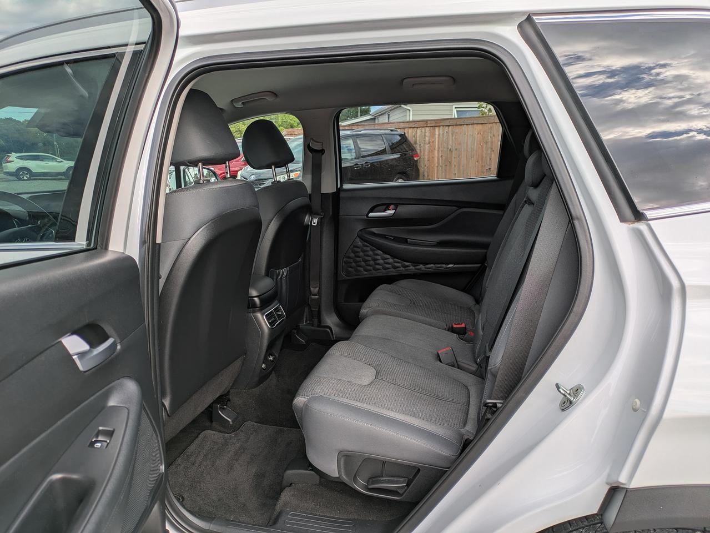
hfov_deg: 69.4
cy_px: 266
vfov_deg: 54.9
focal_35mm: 25
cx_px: 355
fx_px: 513
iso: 45
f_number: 1.89
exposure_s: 1/935
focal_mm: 5.43
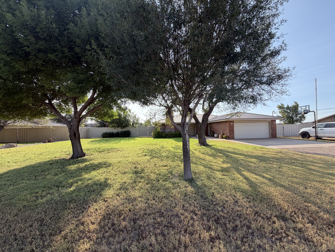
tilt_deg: +1.5
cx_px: 168
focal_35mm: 14
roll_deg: +1.2
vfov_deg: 85.7
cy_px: 126
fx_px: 135
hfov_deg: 102.1
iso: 40
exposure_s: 1/514
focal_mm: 2.22
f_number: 2.2
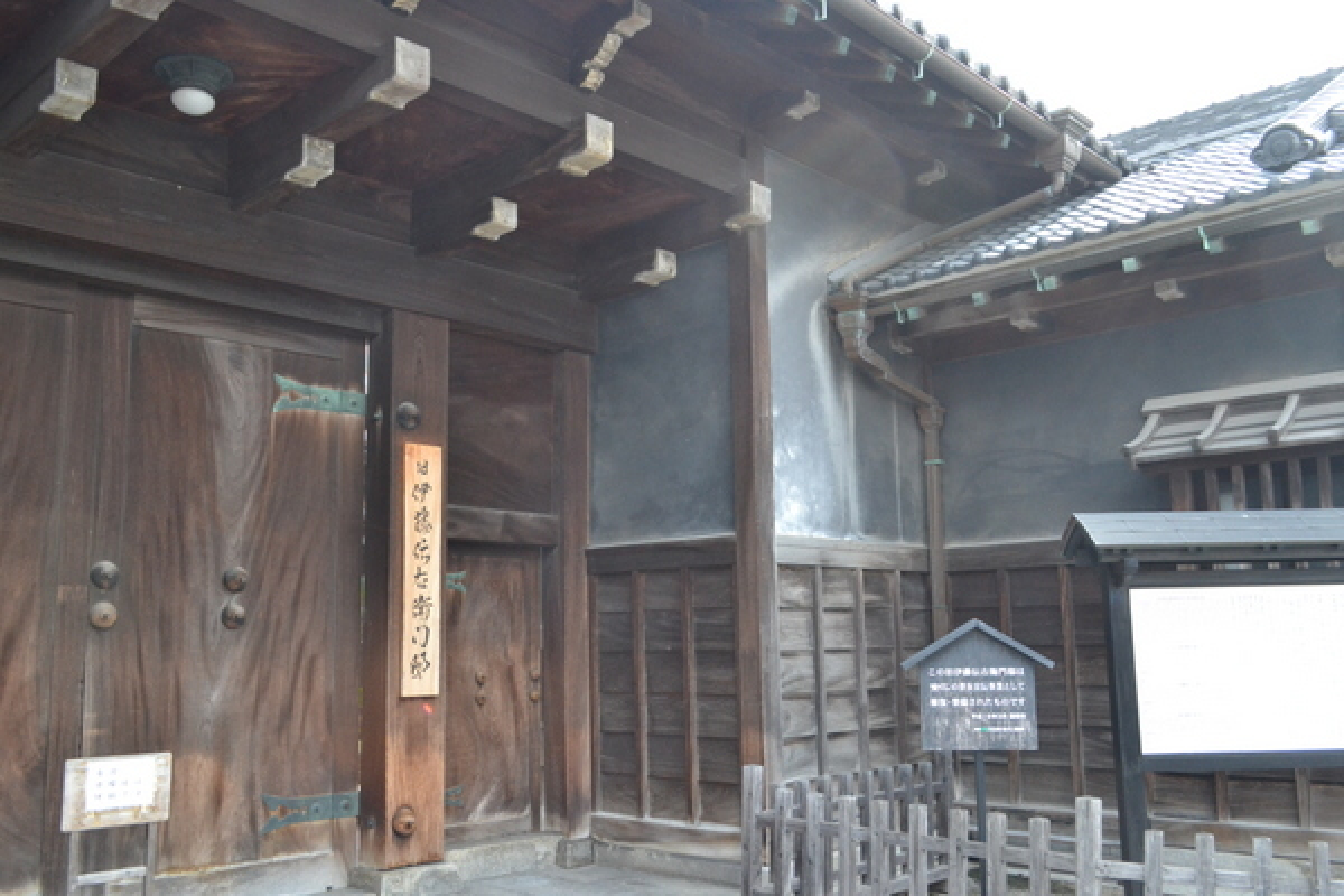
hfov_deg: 57.2
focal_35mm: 33
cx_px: 672
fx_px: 1232
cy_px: 448
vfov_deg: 40.0
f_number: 8
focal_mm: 22
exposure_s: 1/320
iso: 1600
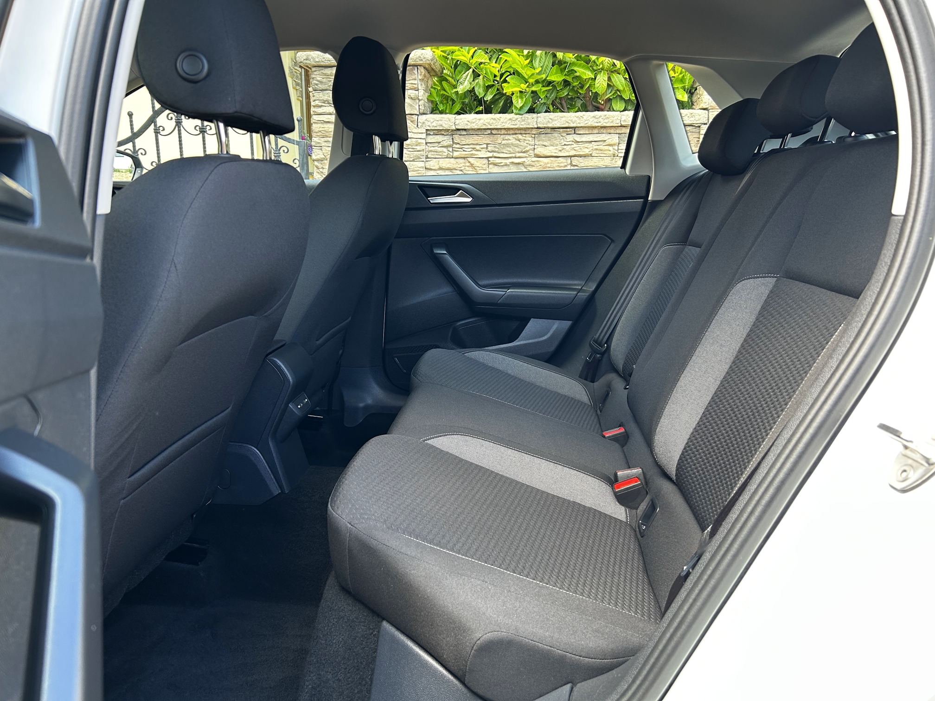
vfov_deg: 53.1
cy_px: 350
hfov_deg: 67.3
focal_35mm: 26
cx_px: 468
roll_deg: +0.2
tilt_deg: -12.9
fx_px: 702
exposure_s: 1/121
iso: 80
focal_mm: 5.7
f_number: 1.5
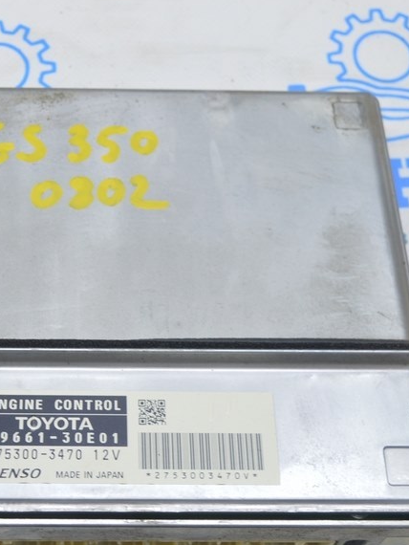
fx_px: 1100
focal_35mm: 70
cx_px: 70
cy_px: 300
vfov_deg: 27.8
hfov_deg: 20.8
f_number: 5.6
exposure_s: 1/20
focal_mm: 27
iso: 400
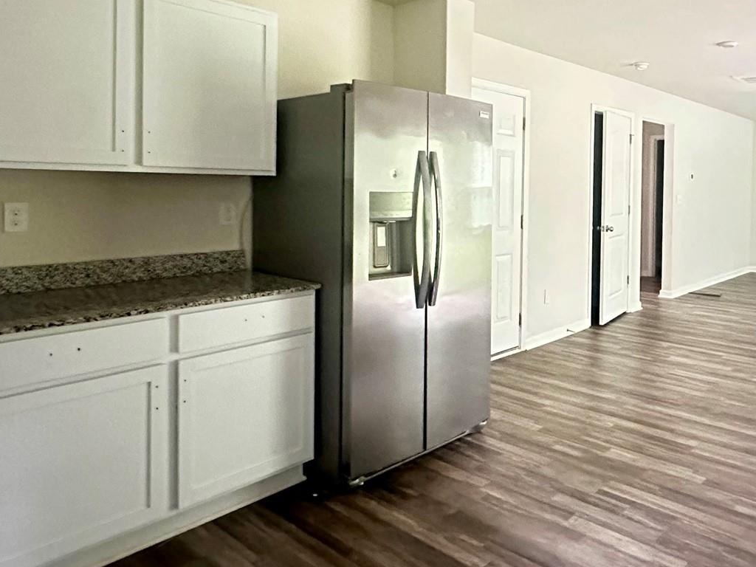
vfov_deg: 49.0
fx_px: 612
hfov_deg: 61.9
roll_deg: -1.4
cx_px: 502
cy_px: 195
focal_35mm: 28
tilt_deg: -0.9
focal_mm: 2.22
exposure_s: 1/30
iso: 2500
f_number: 2.2
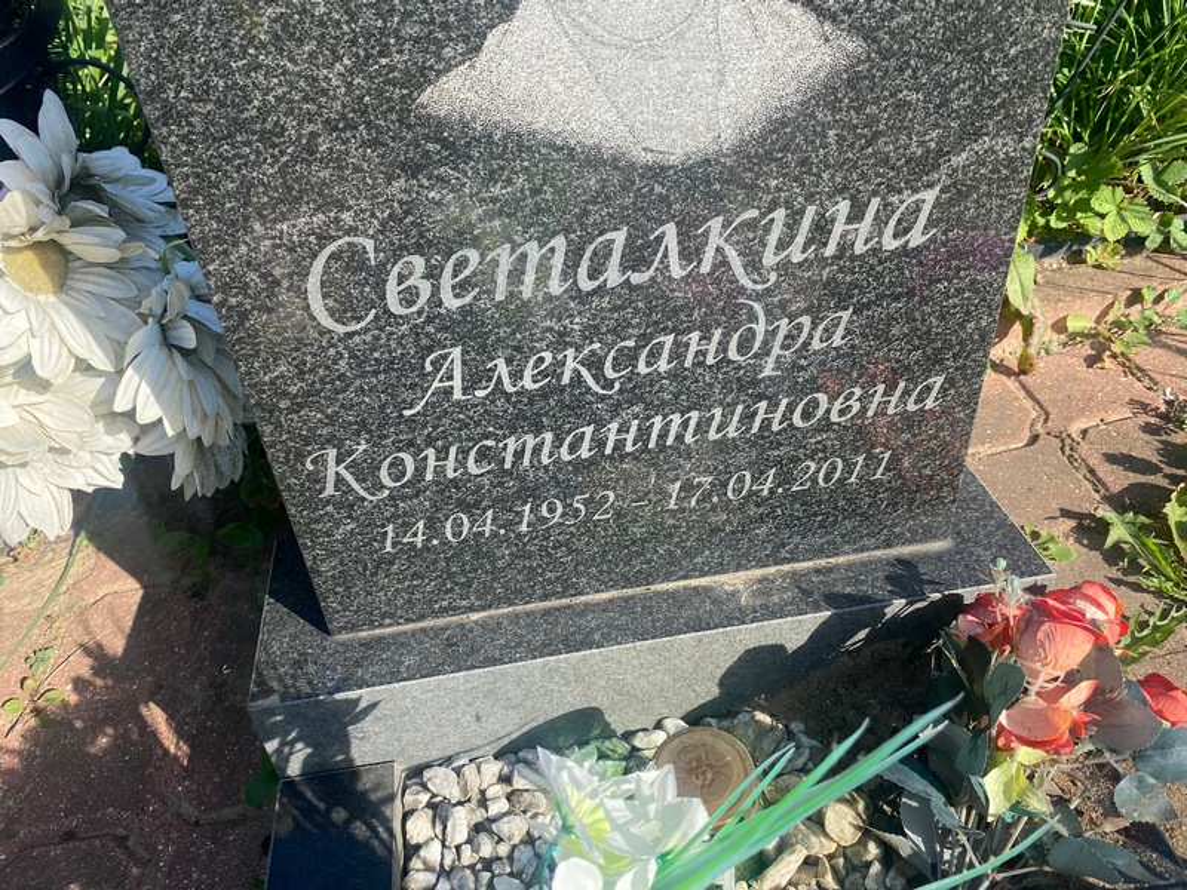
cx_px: 594
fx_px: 892
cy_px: 445
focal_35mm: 26
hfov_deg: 67.3
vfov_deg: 53.1
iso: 32
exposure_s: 1/1678
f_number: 1.8
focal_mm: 4.25
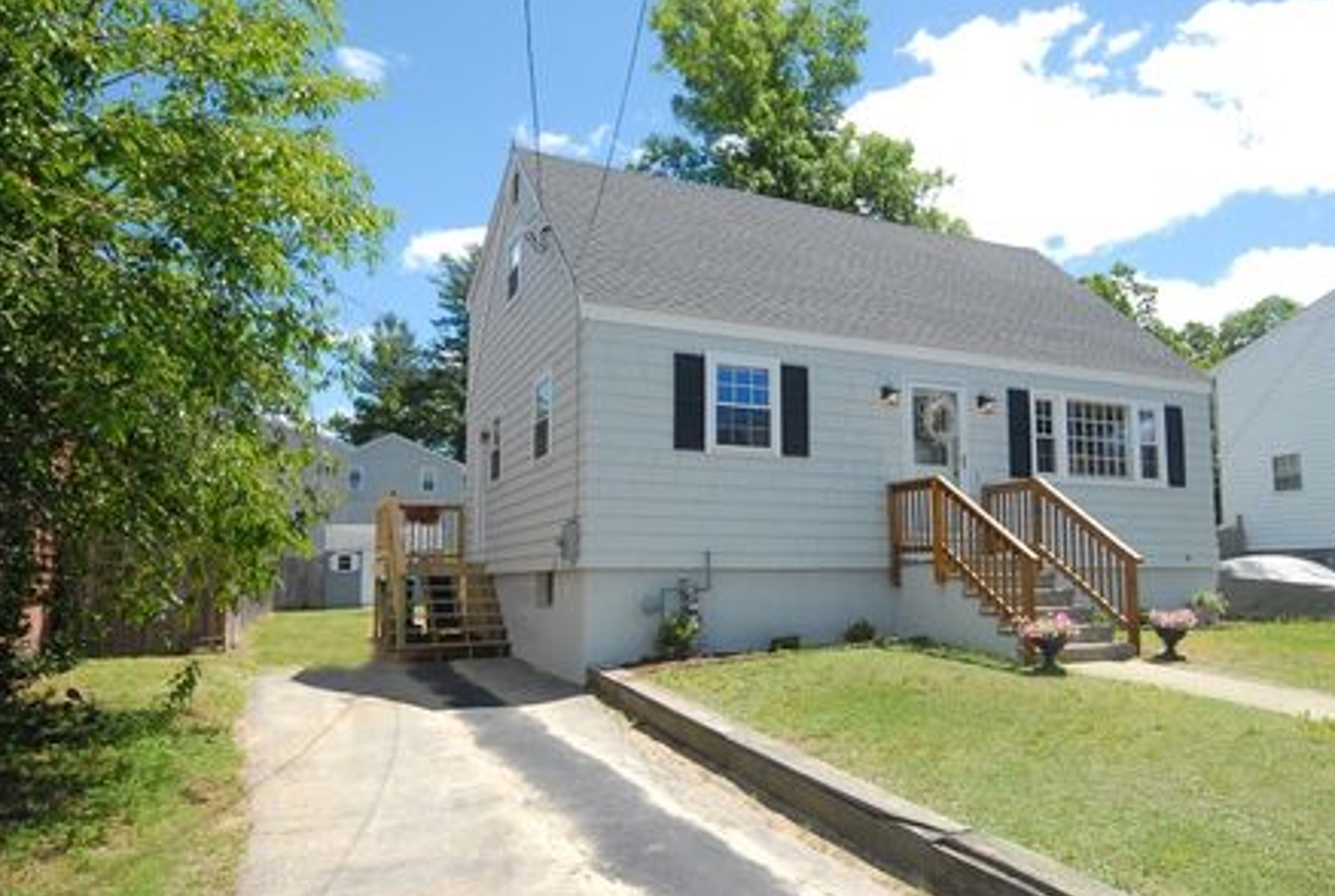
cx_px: 753
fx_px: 892
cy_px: 491
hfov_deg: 73.3
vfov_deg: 53.3
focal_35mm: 24
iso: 200
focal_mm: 14
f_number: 10
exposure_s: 1/125
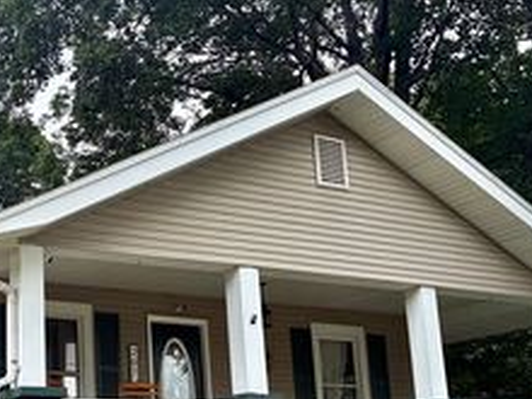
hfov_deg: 31.1
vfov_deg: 24.3
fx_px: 907
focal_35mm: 59
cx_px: 46
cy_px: 332
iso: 50
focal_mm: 5.96
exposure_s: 1/840
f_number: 1.6
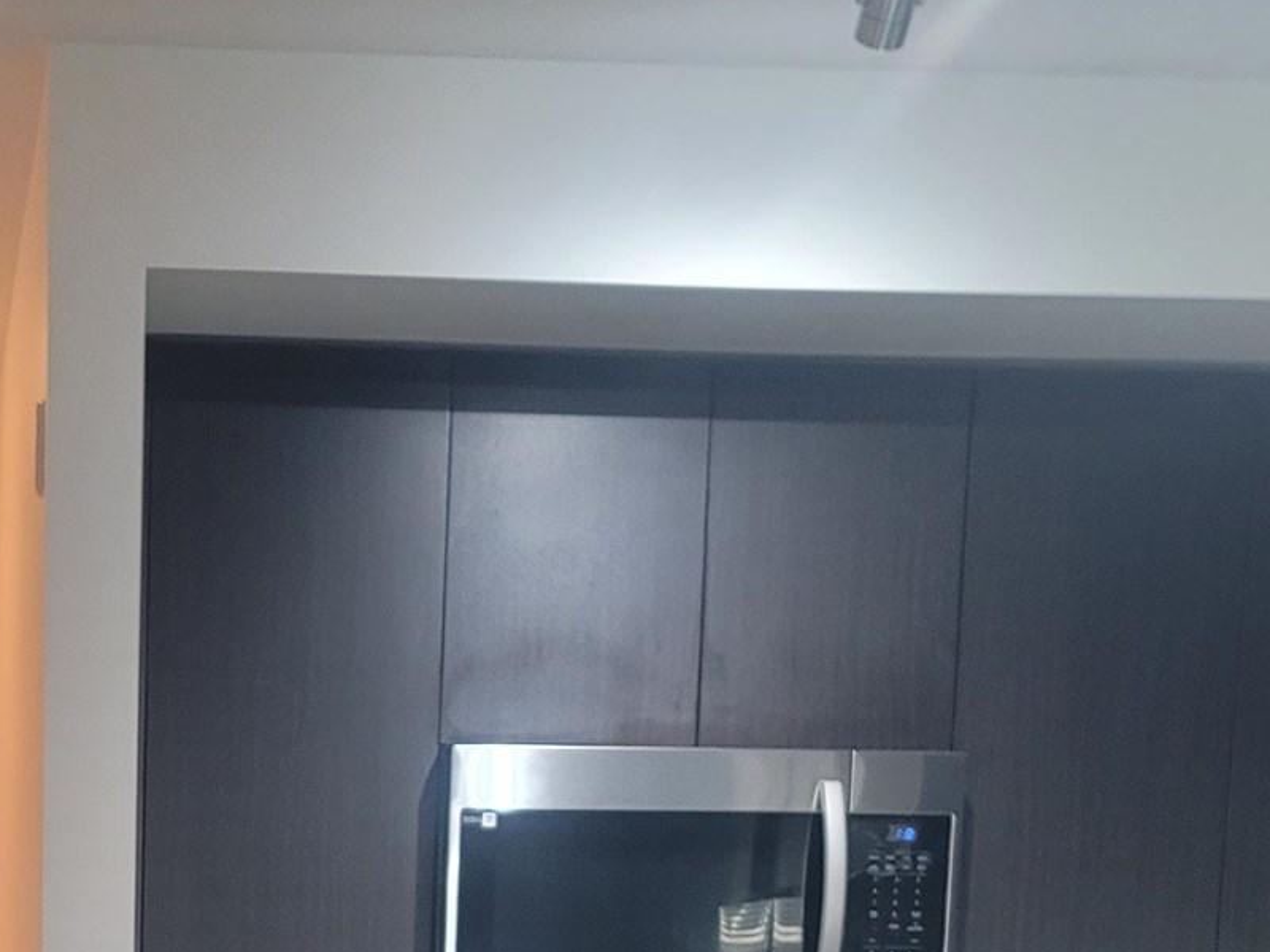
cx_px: 127
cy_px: 1417
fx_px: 2642
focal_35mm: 72
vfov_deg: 18.2
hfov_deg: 26.2
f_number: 1.8
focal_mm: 7
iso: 250
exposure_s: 1/40
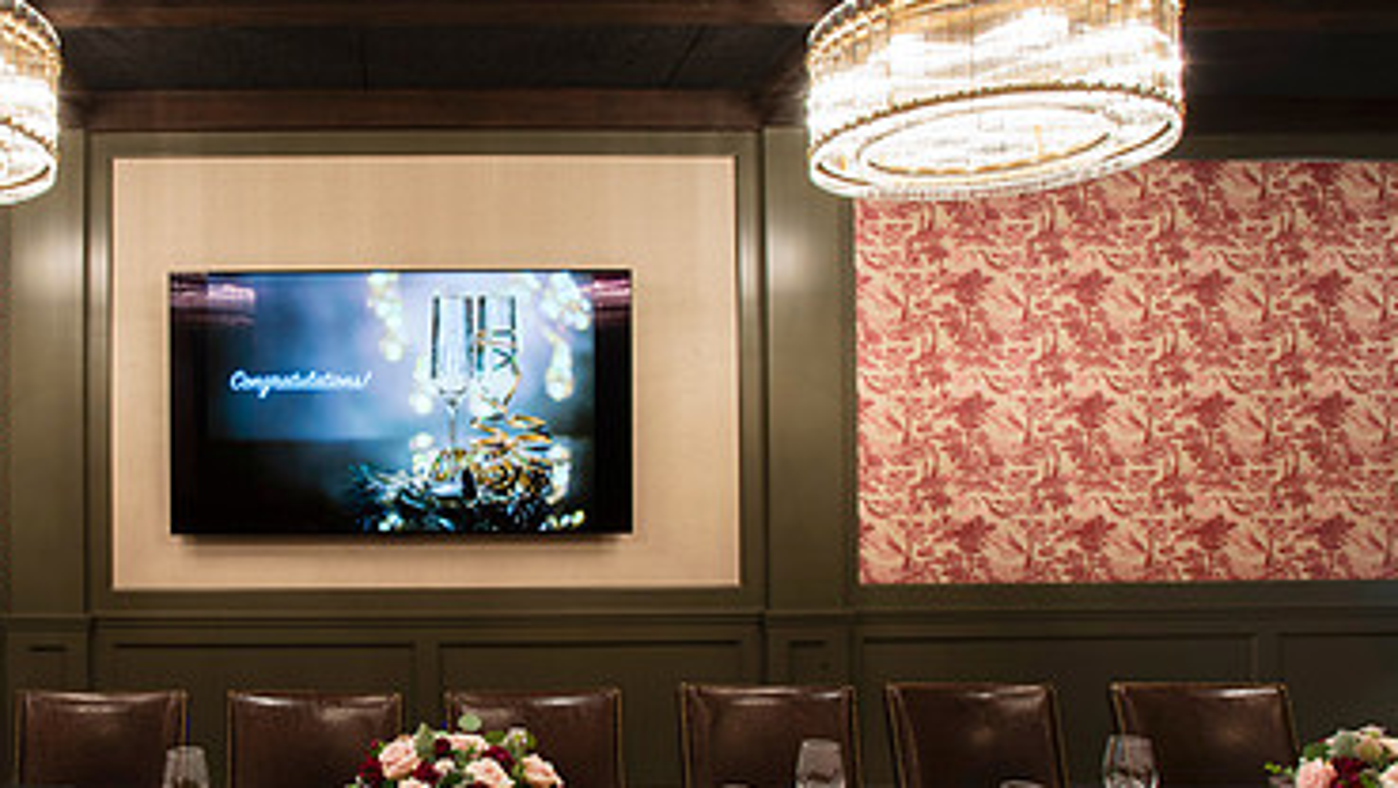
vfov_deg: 41.4
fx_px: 1038
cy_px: 464
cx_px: 386
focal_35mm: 28
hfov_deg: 64.7
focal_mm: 17
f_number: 22
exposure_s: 6
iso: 200
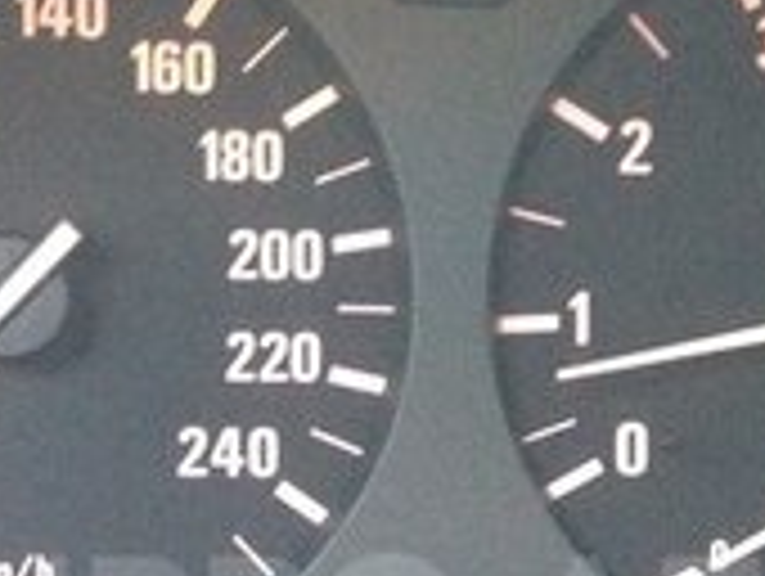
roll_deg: -2.4
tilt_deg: -15.6
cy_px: 623
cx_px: 302
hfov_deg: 15.4
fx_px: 2833
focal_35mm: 128
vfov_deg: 11.5
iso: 320
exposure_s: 1/20
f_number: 2.4
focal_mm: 4.12
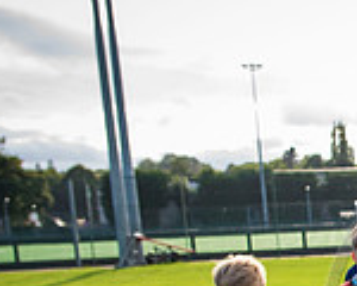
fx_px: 888
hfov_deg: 19.3
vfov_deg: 17.2
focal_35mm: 84
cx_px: 563
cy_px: 365
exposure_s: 1/1250
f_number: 4
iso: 800
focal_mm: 20
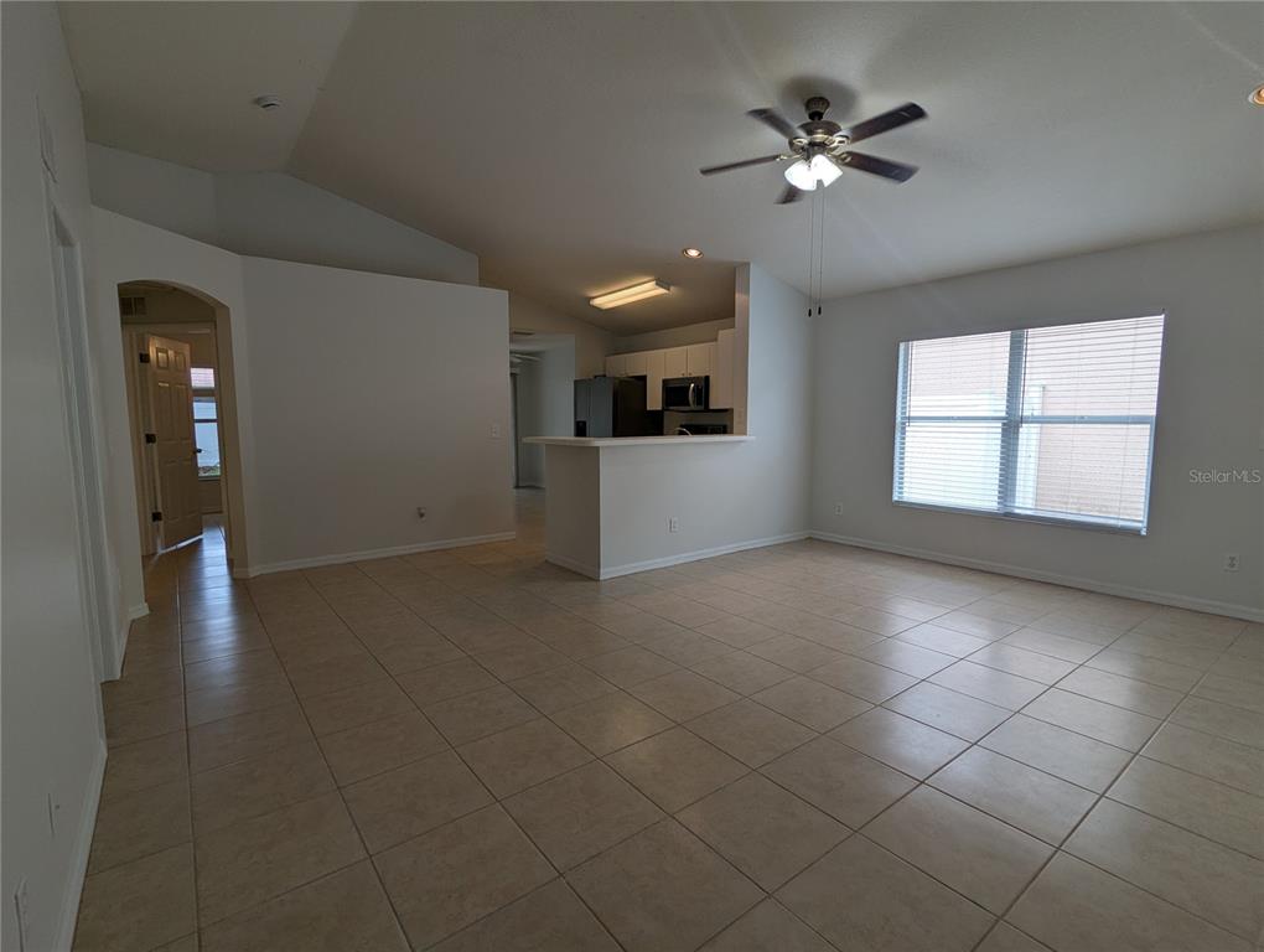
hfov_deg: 94.4
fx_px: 585
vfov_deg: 78.2
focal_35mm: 16
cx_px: 632
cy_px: 476
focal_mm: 2.35
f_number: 2.2
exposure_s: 1/120
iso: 35
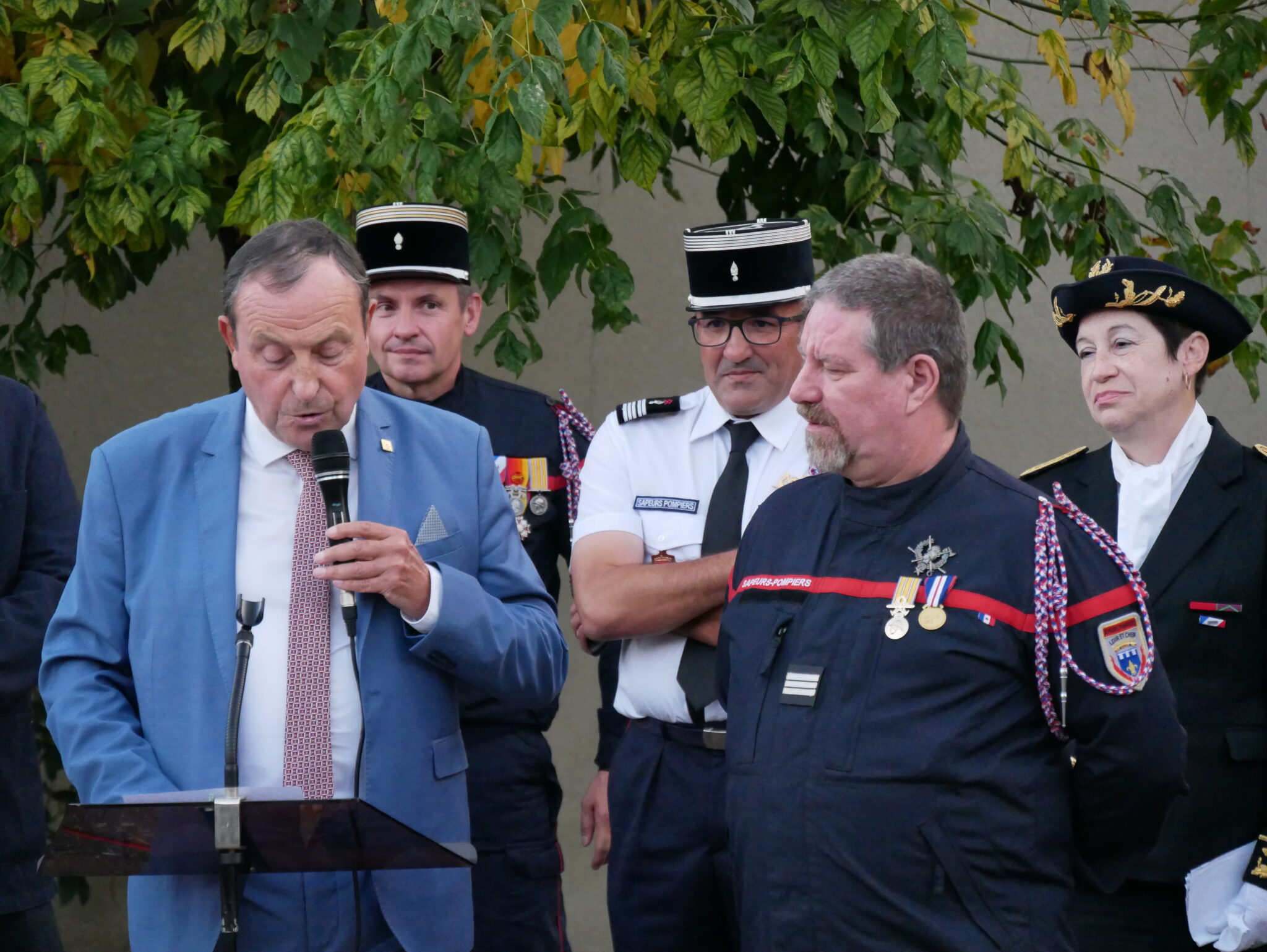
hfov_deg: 9.7
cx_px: 634
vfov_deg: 7.3
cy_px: 476
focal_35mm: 204
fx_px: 7470
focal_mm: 102
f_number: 5.4
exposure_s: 1/250
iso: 2500
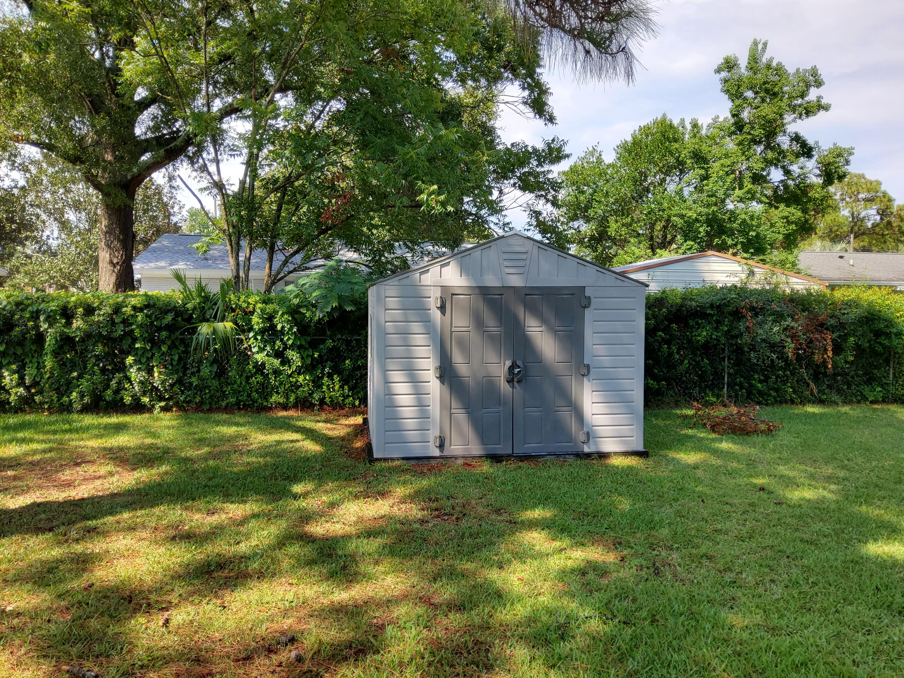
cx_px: 452
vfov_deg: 53.1
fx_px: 679
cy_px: 339
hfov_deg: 67.3
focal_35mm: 26
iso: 50
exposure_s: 1/566
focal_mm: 3.08
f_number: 2
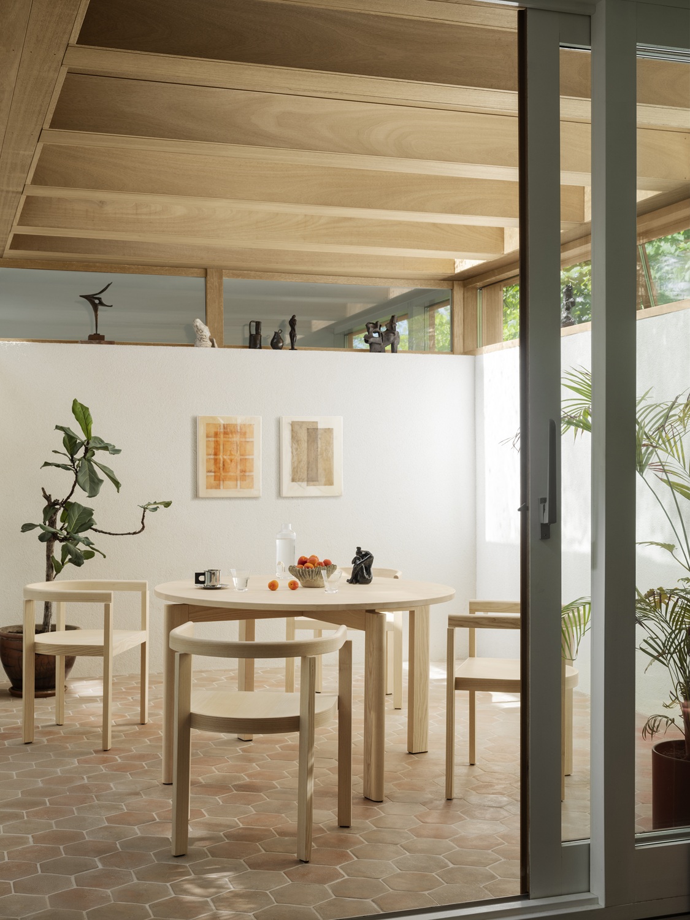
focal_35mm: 45
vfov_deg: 42.1
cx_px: 345
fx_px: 1196
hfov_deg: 32.2
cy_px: 460
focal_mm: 56.5
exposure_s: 1/40
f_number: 11
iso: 400
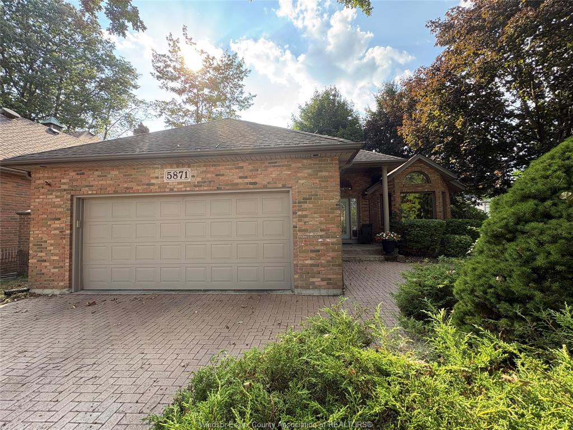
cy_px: 215
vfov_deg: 85.7
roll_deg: +1.2
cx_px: 286
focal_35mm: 14
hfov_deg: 102.1
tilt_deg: +3.4
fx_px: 232
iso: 64
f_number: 2.2
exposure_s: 1/250
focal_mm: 2.22
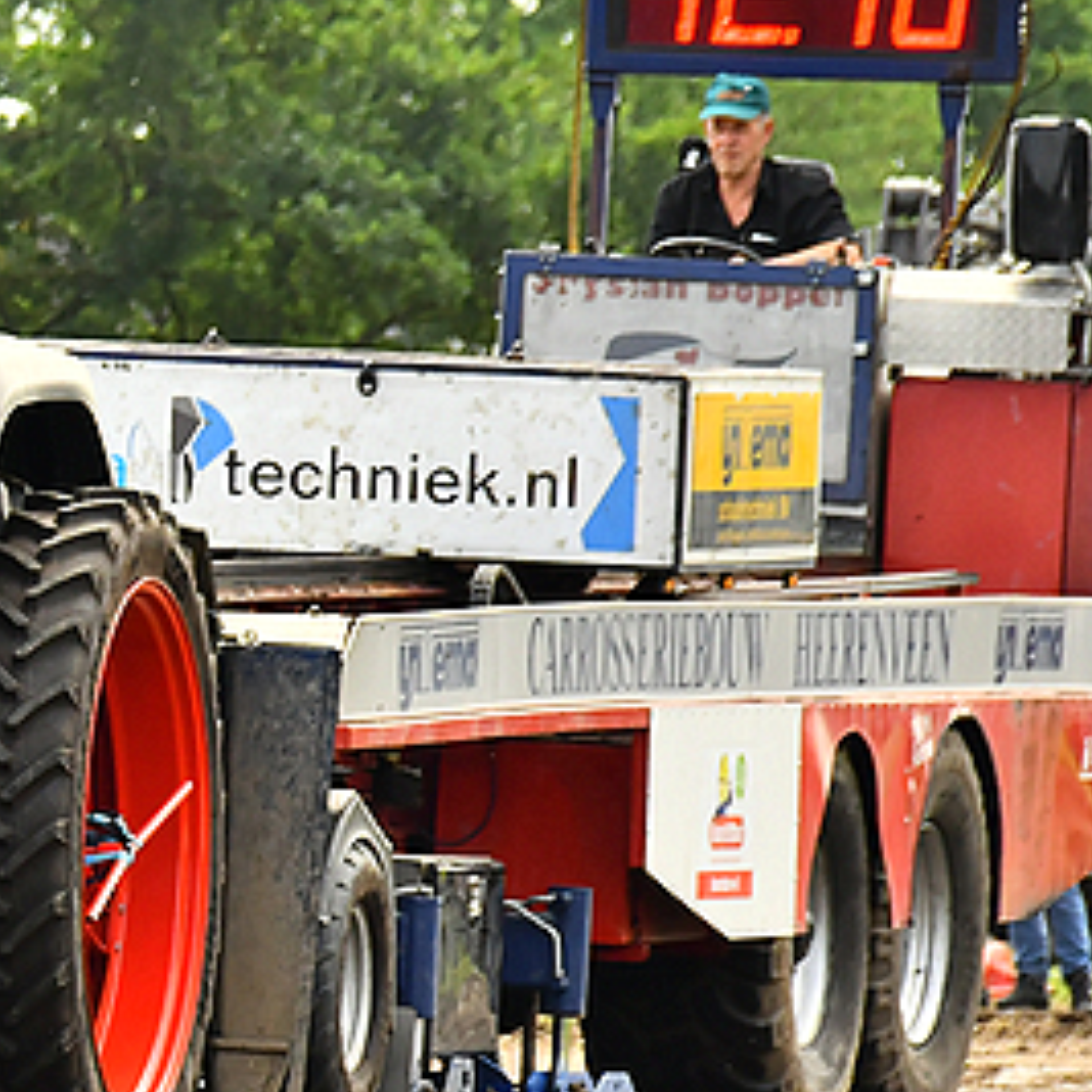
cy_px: 489
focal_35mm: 764
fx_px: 27267
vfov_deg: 2.3
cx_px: -499
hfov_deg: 2.3
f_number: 9
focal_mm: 200
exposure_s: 1/800
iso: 500
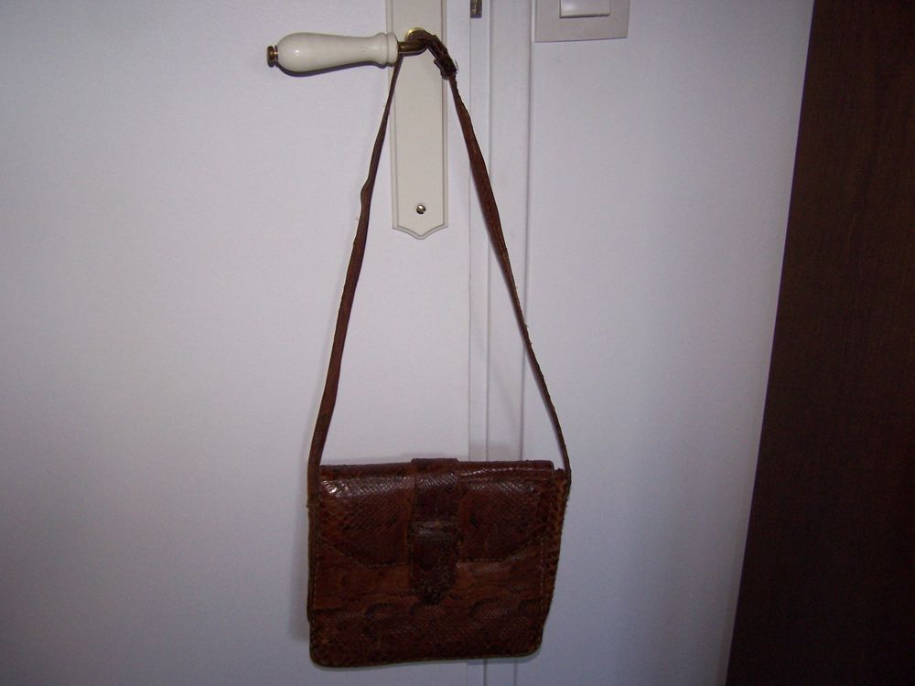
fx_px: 1004
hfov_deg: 49.0
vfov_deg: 37.7
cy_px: 343
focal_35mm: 38
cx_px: 458
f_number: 2.8
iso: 140
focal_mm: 6.3
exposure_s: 1/60
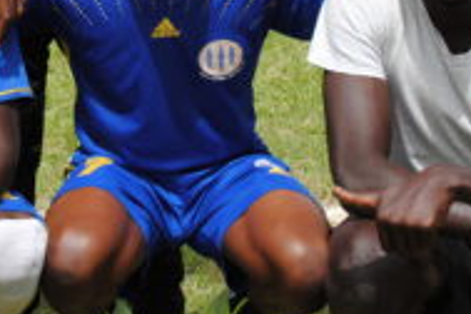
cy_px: -113
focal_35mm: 128
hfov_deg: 15.8
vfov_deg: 10.4
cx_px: 45
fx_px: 1675
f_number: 8
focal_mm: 26
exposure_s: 1/250
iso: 100
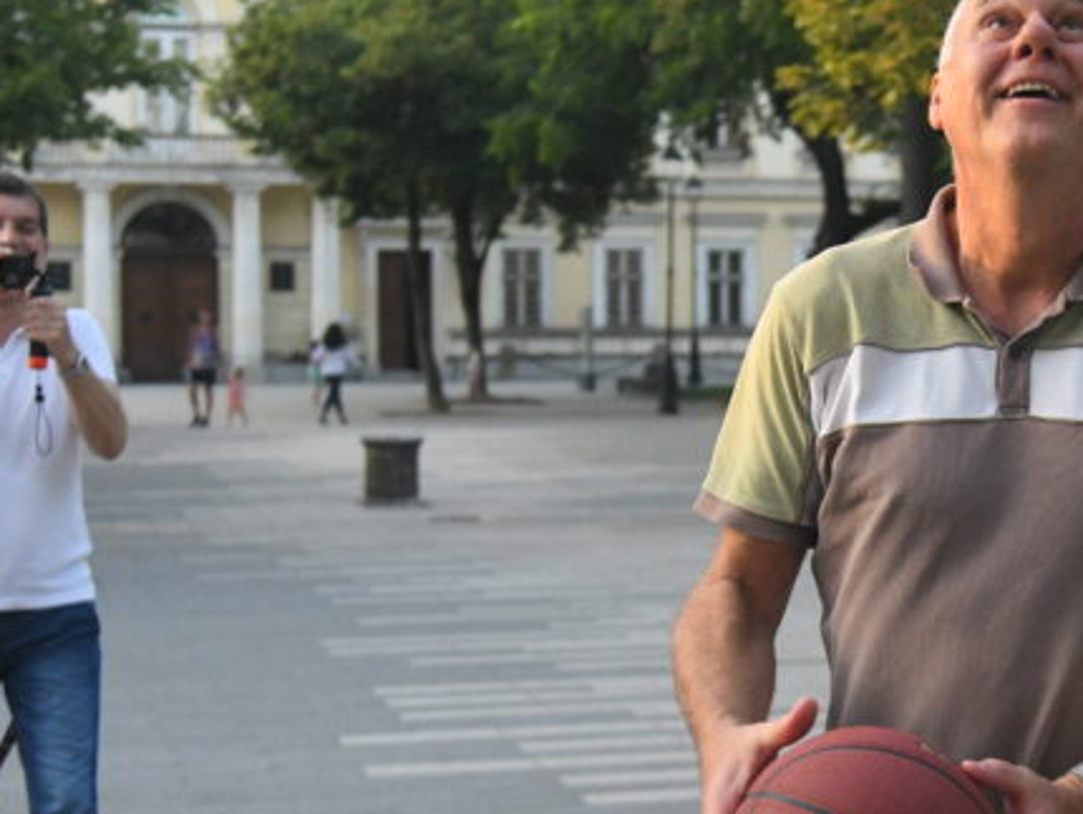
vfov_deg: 17.0
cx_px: 894
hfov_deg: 22.1
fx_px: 2723
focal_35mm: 87
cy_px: 341
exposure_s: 1/2000
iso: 3200
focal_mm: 38
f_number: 4
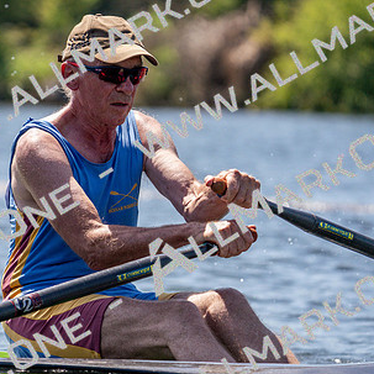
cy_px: 180
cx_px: 43
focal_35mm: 451
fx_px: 5513
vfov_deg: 3.9
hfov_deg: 3.9
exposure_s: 1/2000
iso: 320
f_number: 5.6
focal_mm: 277
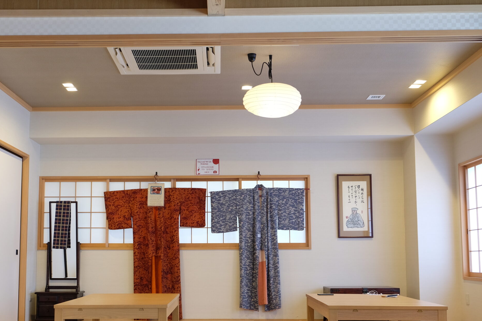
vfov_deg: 33.2
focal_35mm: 40
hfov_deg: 48.2
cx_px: 194
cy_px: 204
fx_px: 536
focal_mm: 19.6
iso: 400
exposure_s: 1/30
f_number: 3.6
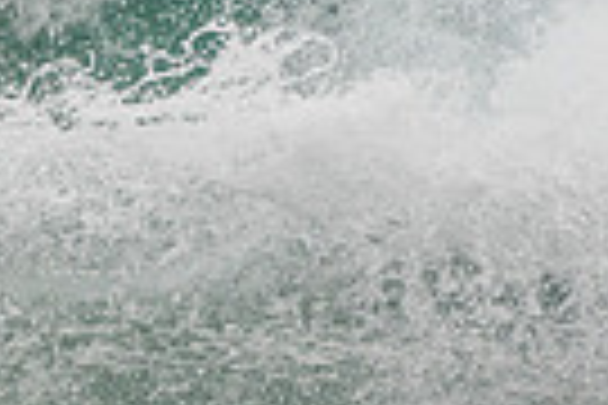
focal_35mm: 2149
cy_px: 97
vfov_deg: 0.6
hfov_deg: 1.0
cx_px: -558
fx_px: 36291
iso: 320
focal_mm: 500
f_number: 5.6
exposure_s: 1/2000
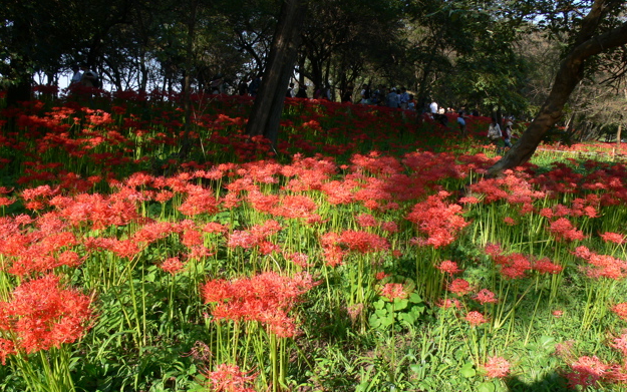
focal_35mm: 38
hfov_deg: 51.5
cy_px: 206
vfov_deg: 33.6
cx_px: 314
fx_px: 650
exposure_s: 1/125
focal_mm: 7.4
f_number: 5.6
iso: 80
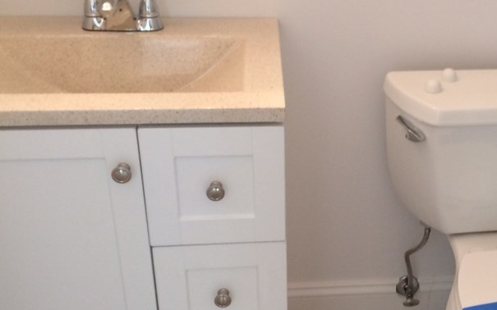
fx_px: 704
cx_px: 374
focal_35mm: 52
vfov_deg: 24.9
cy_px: 168
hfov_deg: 37.9
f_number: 2.2
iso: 80
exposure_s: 1/30
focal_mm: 4.15
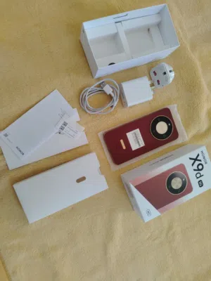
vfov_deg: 71.6
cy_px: 140
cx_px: 106
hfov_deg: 56.8
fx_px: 195
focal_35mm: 24
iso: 328
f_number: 1.75
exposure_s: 1/100
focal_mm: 5.25
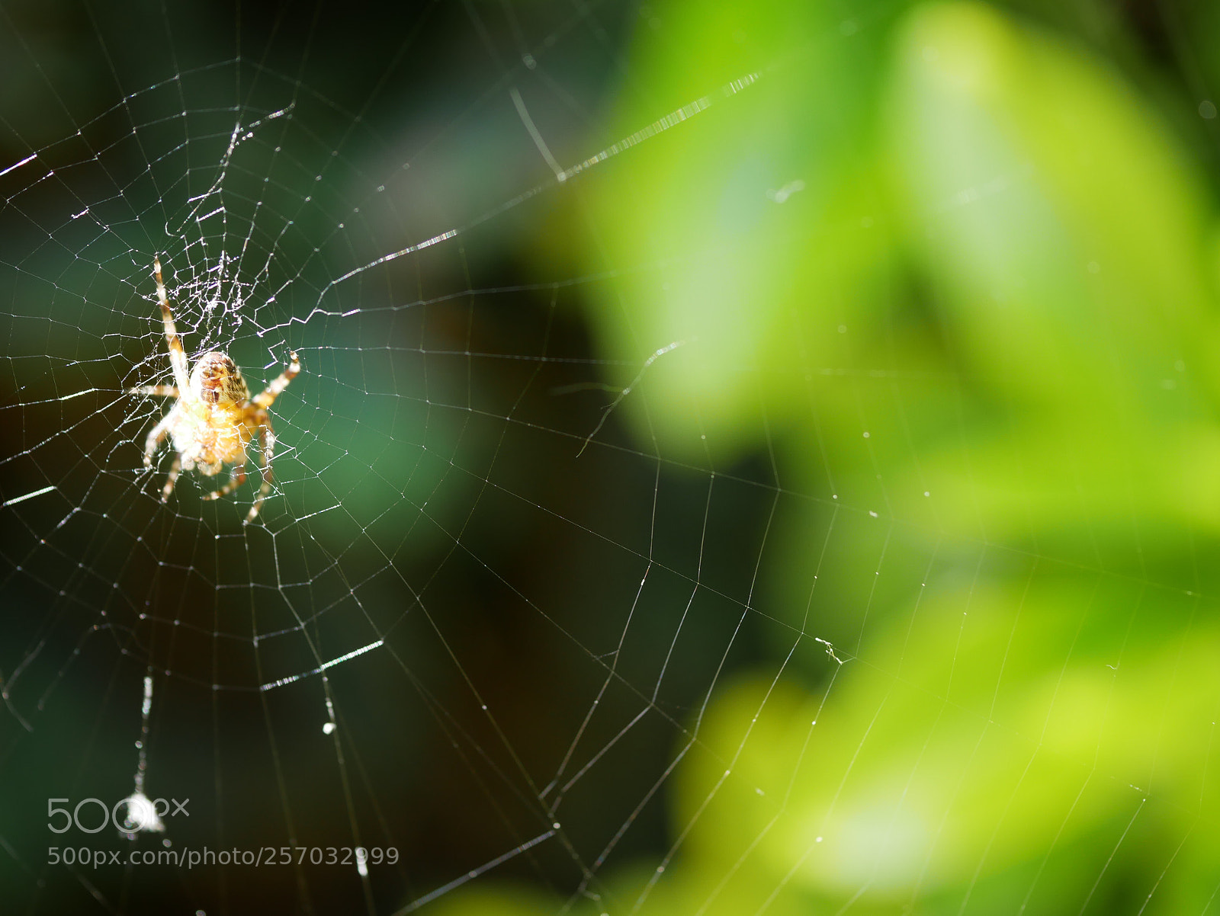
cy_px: 458
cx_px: 610
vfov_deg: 24.4
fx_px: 2116
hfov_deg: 32.2
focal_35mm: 60
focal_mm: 30
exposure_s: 1/100
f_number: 2.8
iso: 200
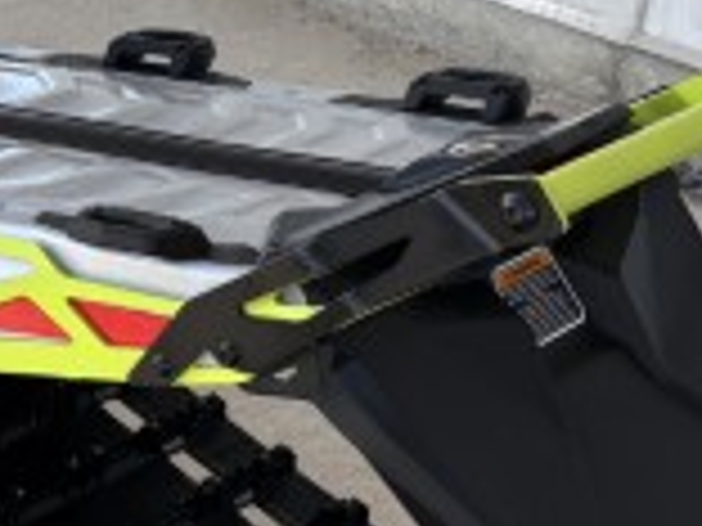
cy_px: 13
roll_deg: +1.2
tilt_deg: -16.6
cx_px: -234
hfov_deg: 14.2
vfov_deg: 11.1
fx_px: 2697
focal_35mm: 133
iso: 50
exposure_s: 1/1139
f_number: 1.6
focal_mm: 5.96
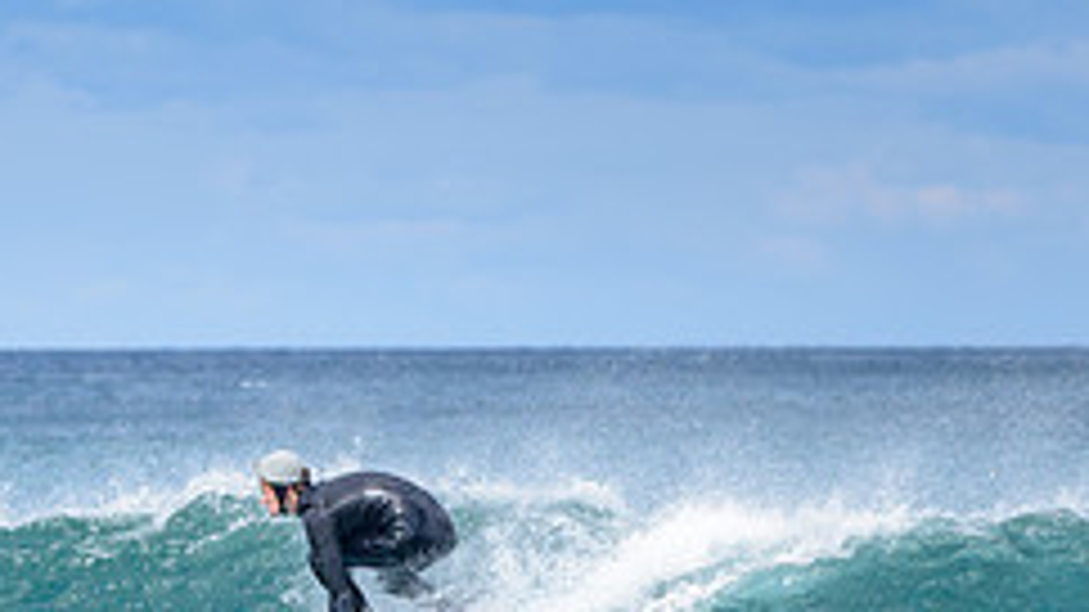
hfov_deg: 3.5
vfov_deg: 2.0
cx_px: 135
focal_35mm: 615
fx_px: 17755
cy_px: 639
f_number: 5.6
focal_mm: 200
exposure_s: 1/2000
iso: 360
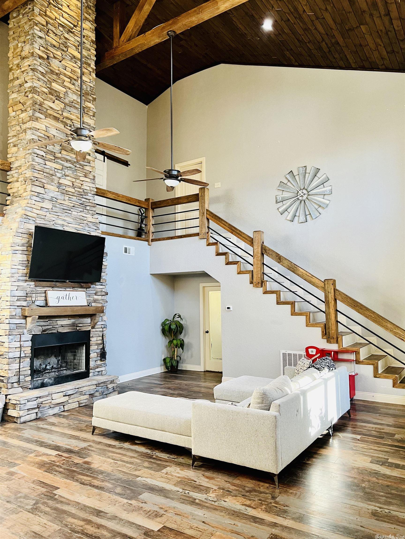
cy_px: 270
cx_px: 202
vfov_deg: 67.3
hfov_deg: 53.1
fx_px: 406
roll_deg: +1.4
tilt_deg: +6.8
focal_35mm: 26
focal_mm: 5.7
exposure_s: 1/60
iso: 125
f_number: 1.5
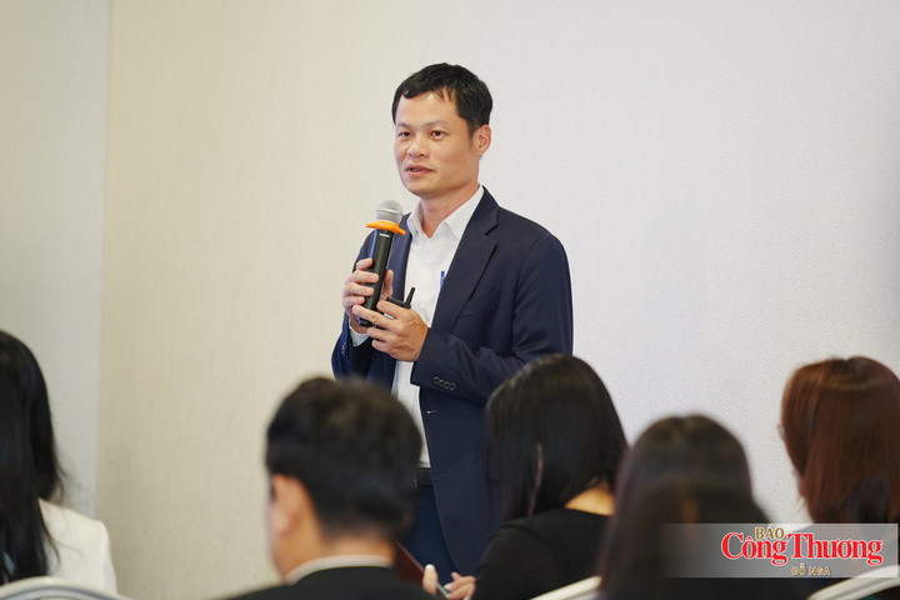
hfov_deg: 11.4
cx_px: 450
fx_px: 4500
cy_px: 300
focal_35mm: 180
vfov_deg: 7.6
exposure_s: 1/100
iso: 800
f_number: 3.5
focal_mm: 180
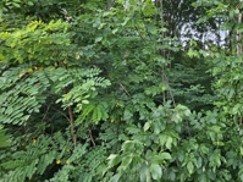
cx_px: 205
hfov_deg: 63.4
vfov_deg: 54.2
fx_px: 168
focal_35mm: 24
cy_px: 46
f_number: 2.2
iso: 80
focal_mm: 2.2
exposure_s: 1/120
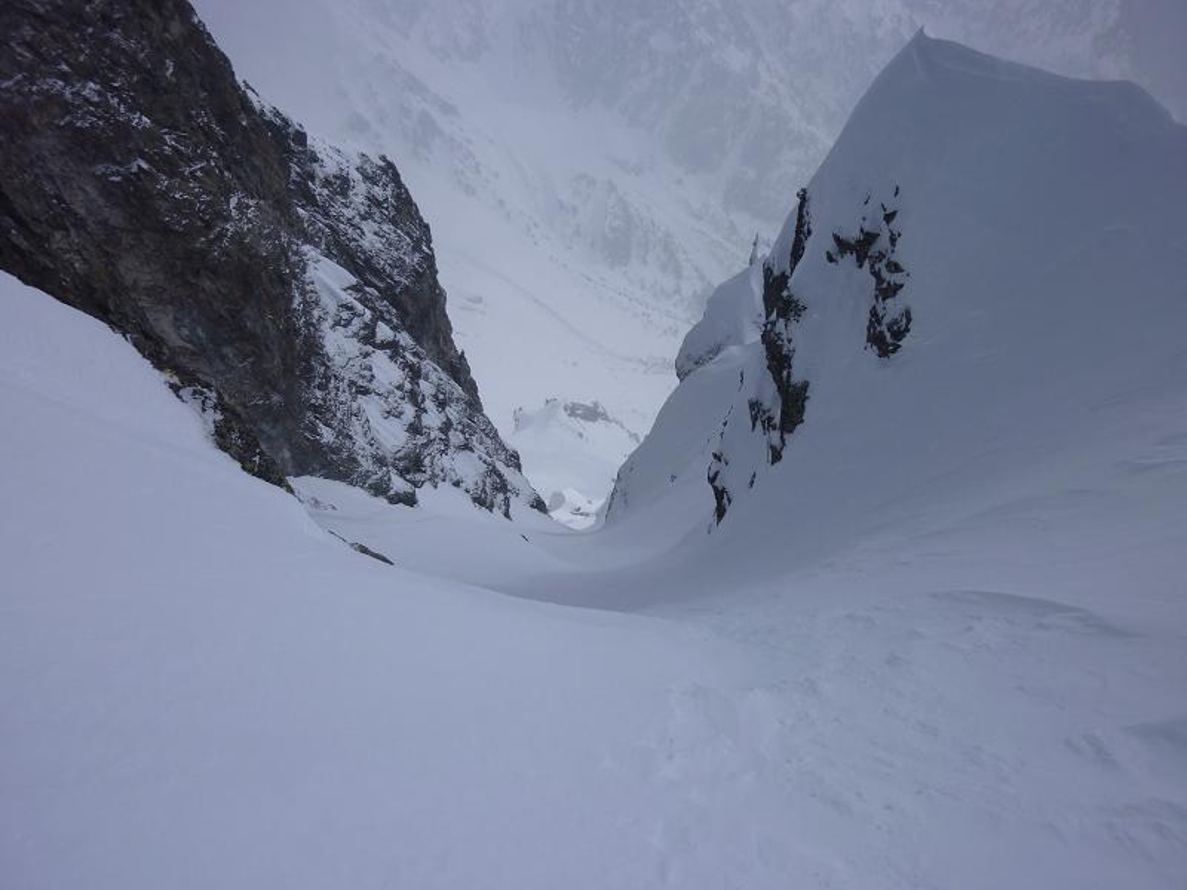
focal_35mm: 25
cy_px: 445
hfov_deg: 69.4
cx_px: 594
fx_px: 857
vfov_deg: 54.9
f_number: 10
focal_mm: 4.5
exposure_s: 1/400
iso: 80
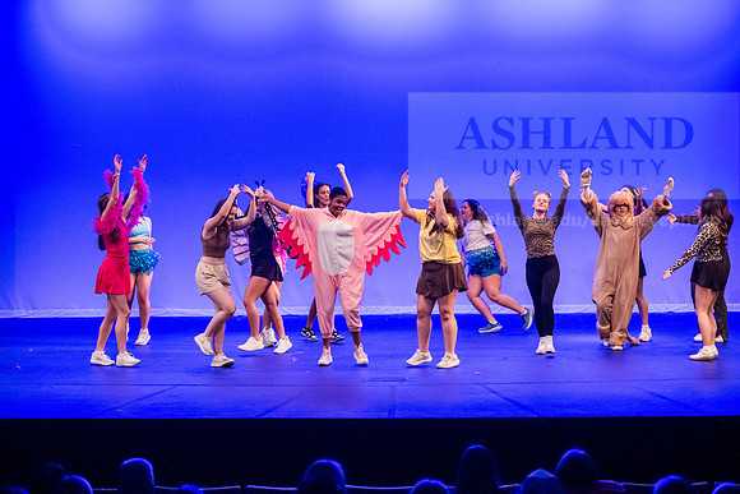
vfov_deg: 17.1
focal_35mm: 80
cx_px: 370
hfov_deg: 25.4
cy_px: 247
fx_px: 1645
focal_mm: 80
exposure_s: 1/250
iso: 4000
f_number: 3.5
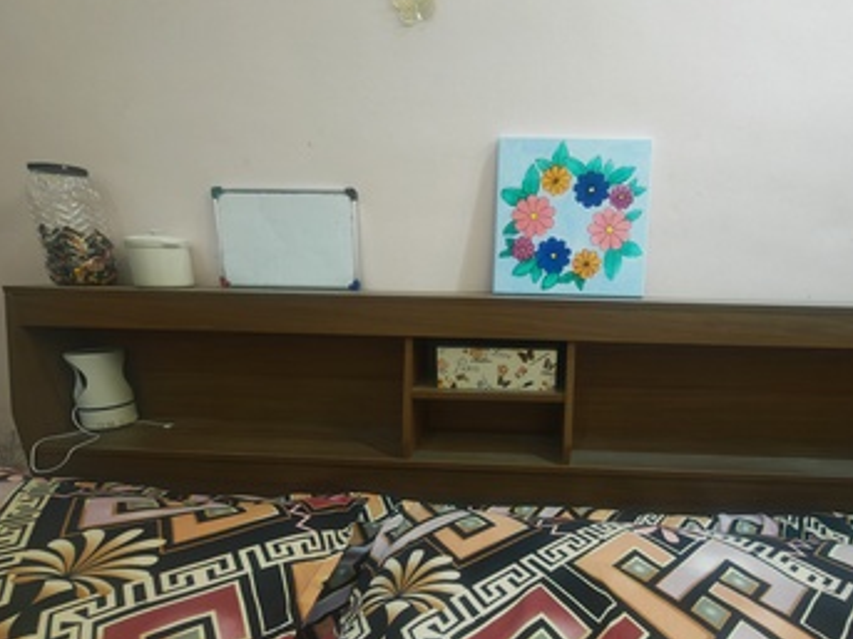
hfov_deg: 93.5
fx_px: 394
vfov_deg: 77.1
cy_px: 387
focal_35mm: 16
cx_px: 504
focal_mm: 1.82
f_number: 2
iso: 640
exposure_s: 1/30
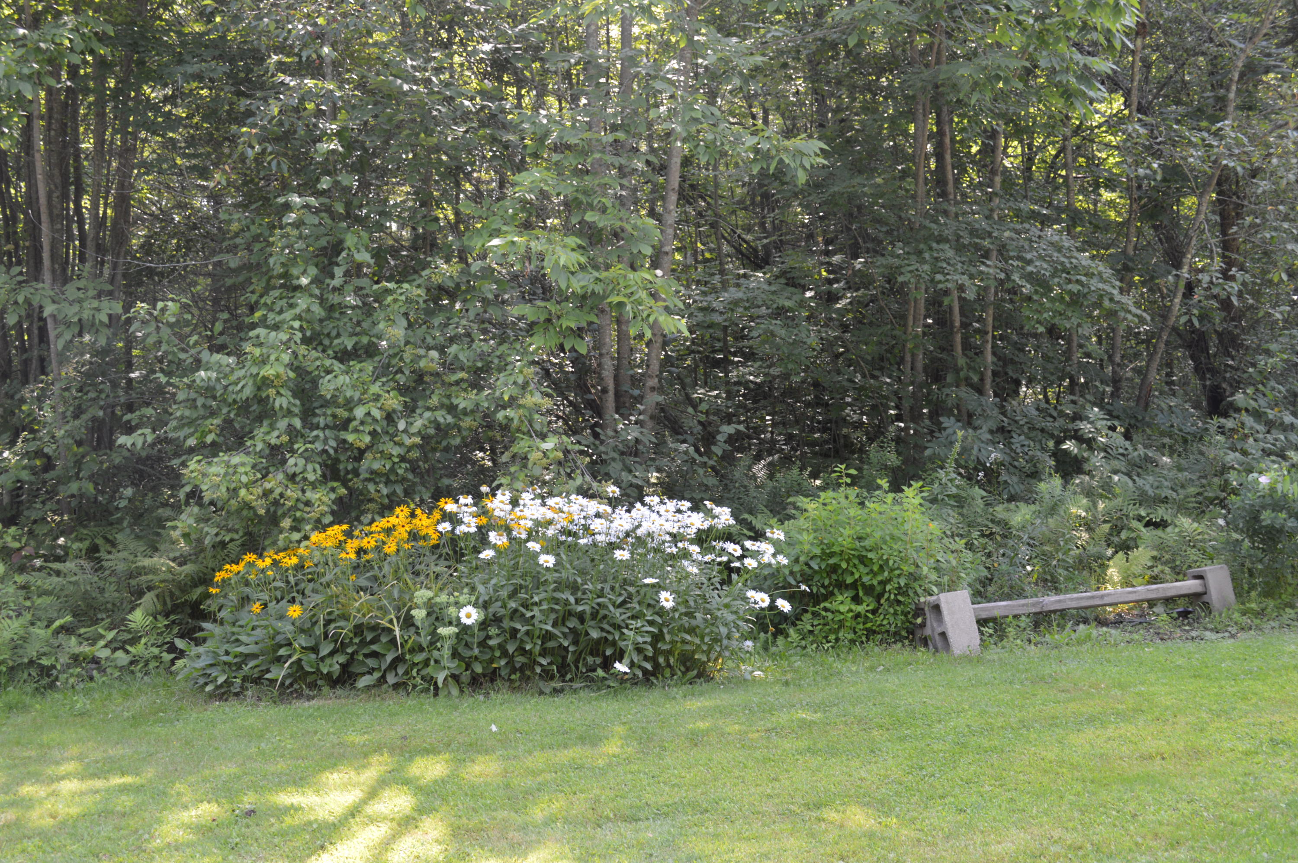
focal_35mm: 33
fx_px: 1189
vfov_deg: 39.9
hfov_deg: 57.3
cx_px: 649
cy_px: 432
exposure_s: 1/125
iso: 400
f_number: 5.6
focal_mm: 22
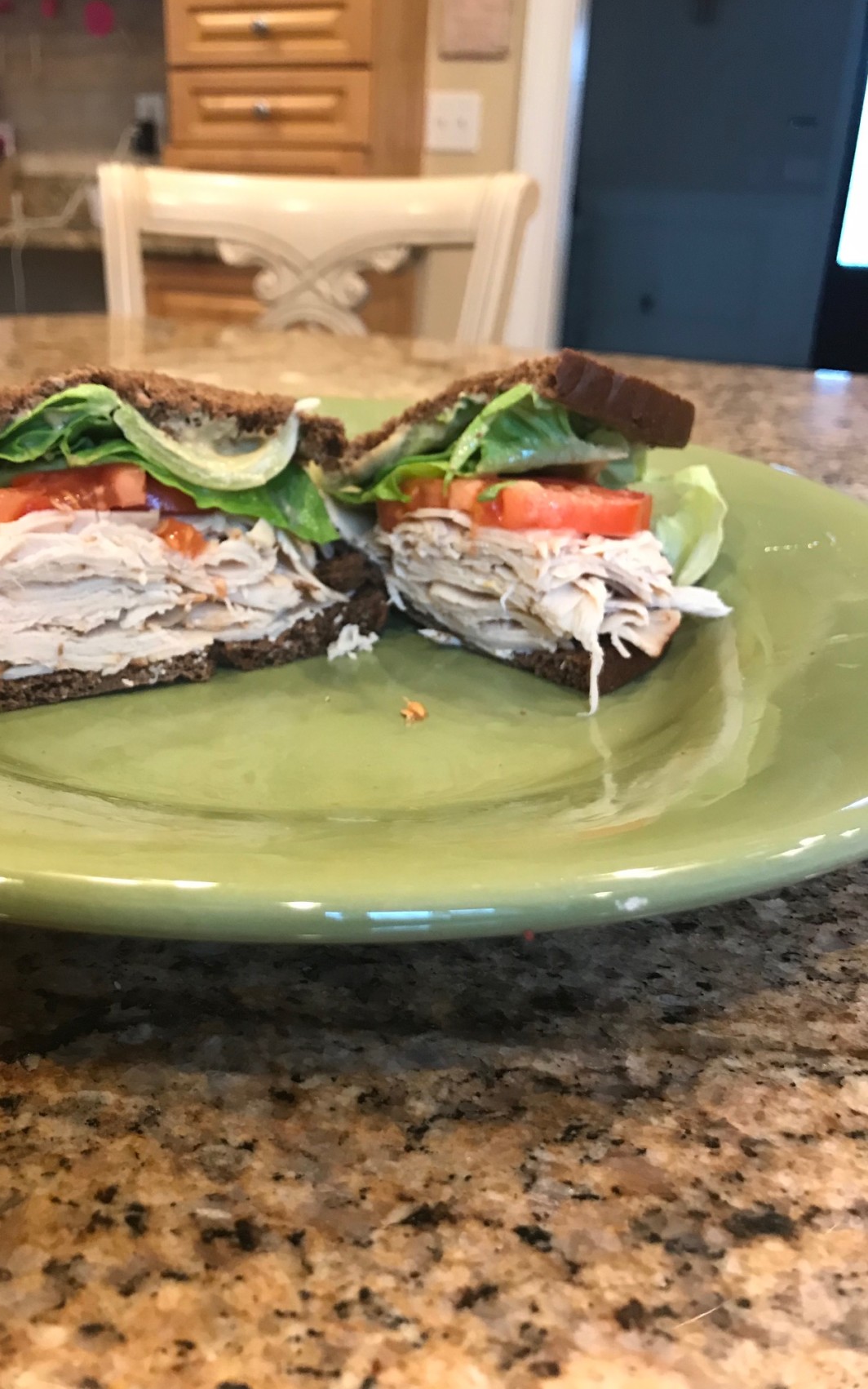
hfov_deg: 41.6
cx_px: 343
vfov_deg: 62.9
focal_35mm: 30
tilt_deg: -22.3
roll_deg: -2.2
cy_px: 688
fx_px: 1135
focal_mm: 3.99
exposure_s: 1/15
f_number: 1.8
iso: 64
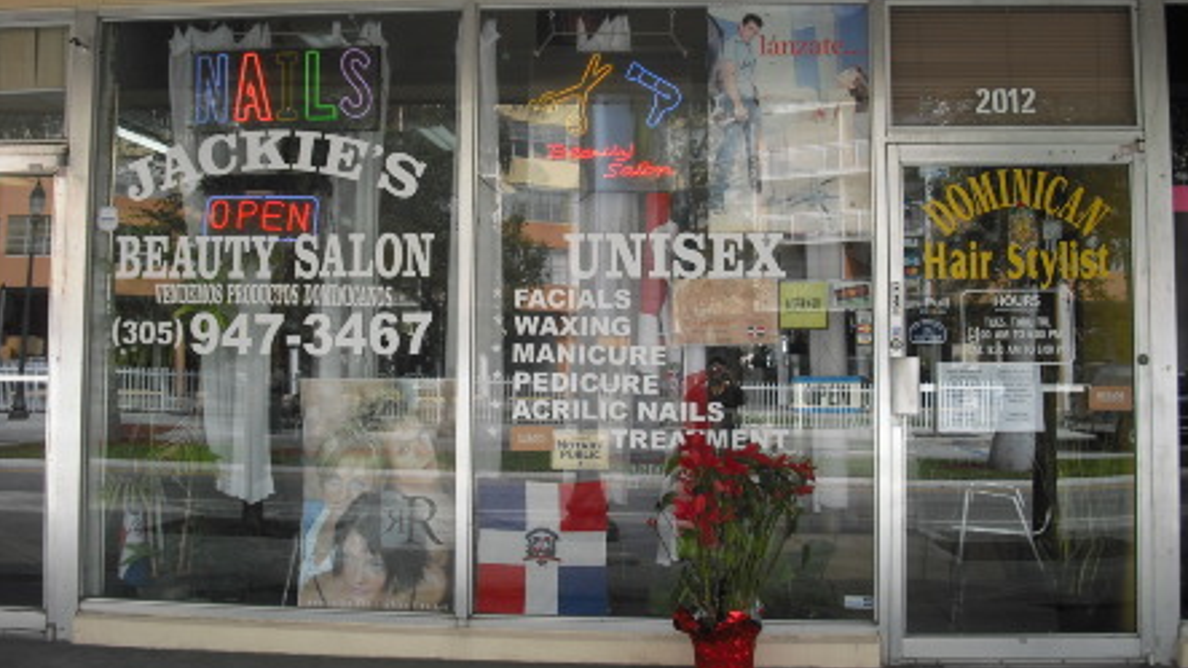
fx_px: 1323
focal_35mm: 42
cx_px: 601
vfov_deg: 28.3
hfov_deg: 48.4
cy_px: 280
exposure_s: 1/60
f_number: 5.6
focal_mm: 6.2
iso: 64
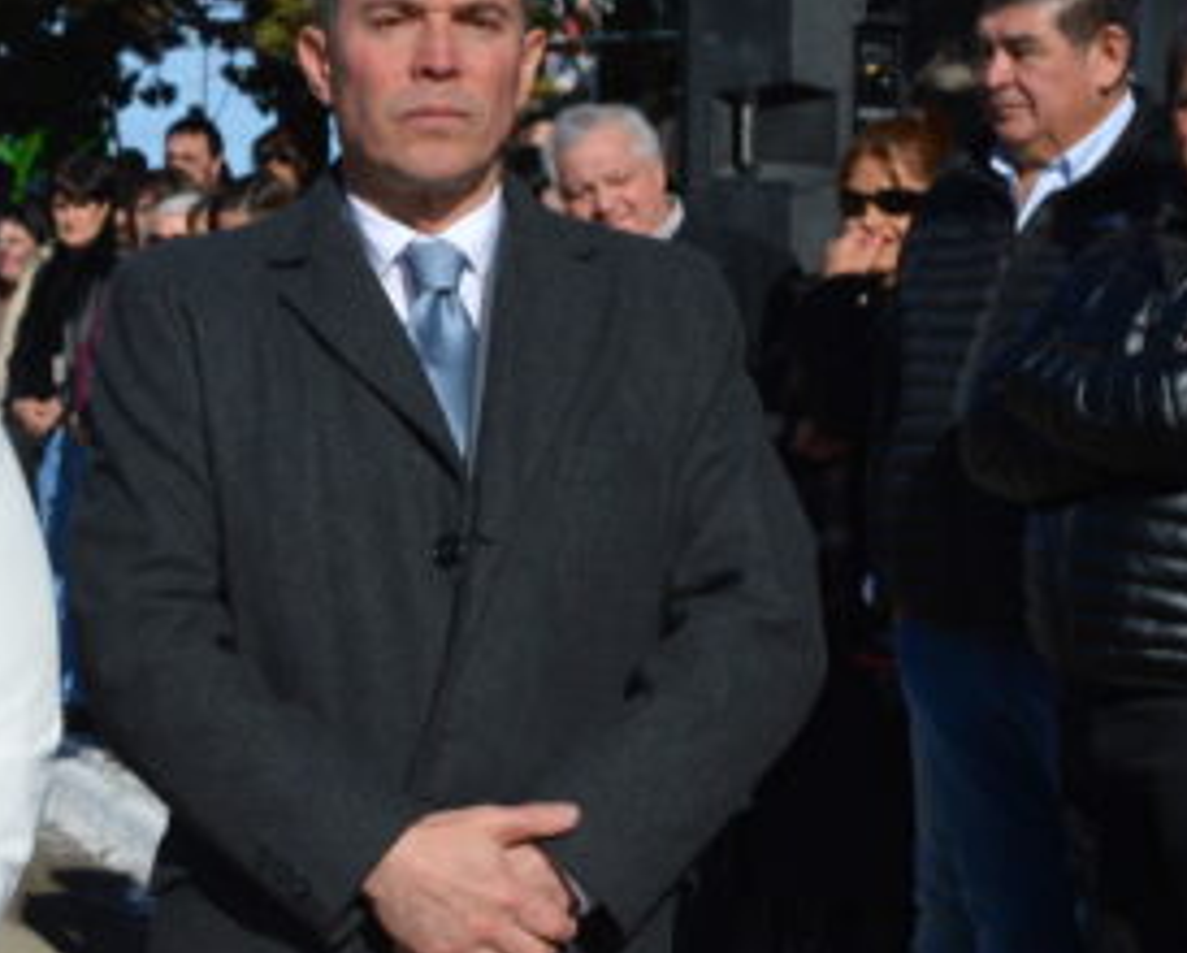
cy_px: 479
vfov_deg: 12.3
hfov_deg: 14.8
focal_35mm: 126
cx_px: -173
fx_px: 4433
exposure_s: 1/320
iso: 100
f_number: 9
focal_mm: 32
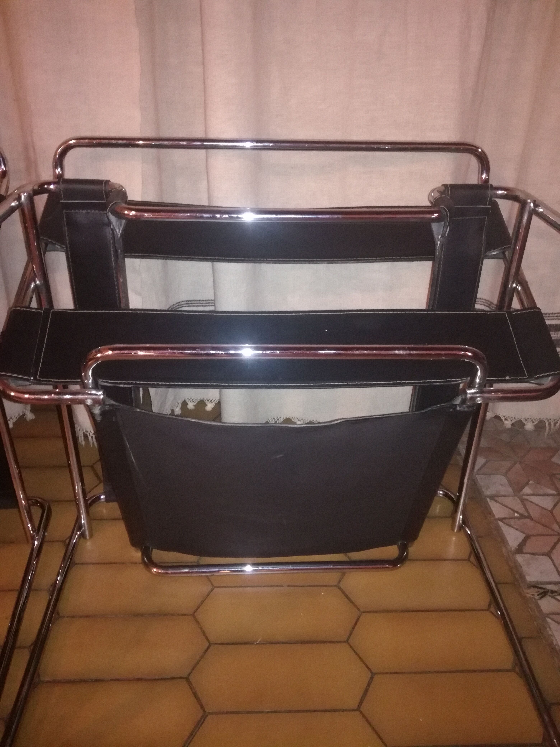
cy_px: 374
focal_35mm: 27
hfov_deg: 51.4
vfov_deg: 65.3
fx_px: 582
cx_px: 280
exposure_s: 1/16.7
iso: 800
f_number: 2
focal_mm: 3.79
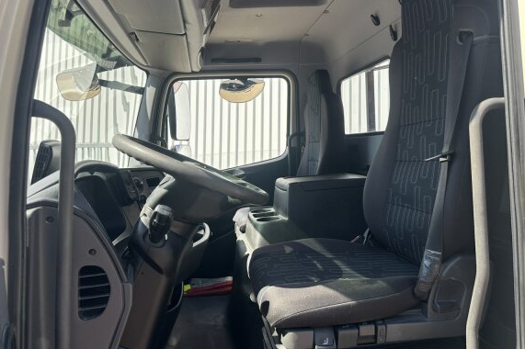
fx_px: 408
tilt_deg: +1.7
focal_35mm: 28
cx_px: 269
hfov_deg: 65.5
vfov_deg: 46.2
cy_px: 144
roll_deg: -0.5
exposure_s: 1/829
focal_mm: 6.86
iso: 80
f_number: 1.78
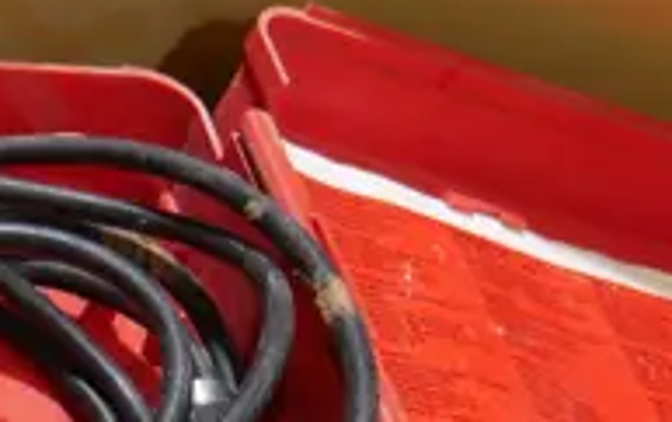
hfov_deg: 10.8
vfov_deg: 7.2
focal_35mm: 180
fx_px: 3299
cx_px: -592
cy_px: 521
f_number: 3.6
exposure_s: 1/60
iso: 320
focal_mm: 16
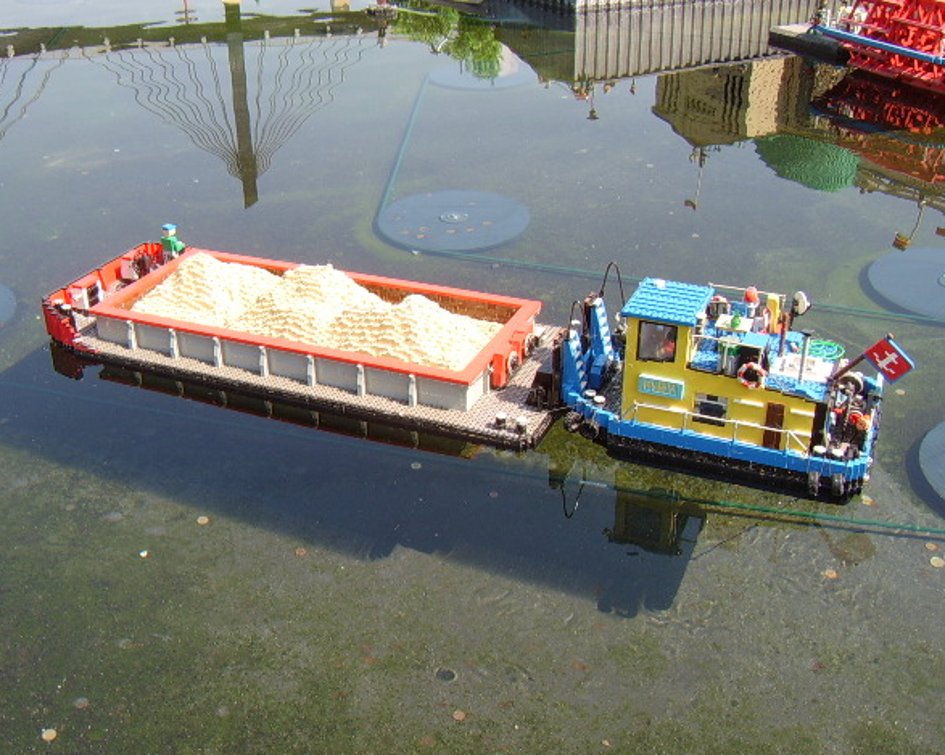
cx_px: 444
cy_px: 382
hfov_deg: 54.2
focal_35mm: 33
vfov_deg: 44.5
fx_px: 922
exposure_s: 1/92
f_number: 5.6
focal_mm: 8.13
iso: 50
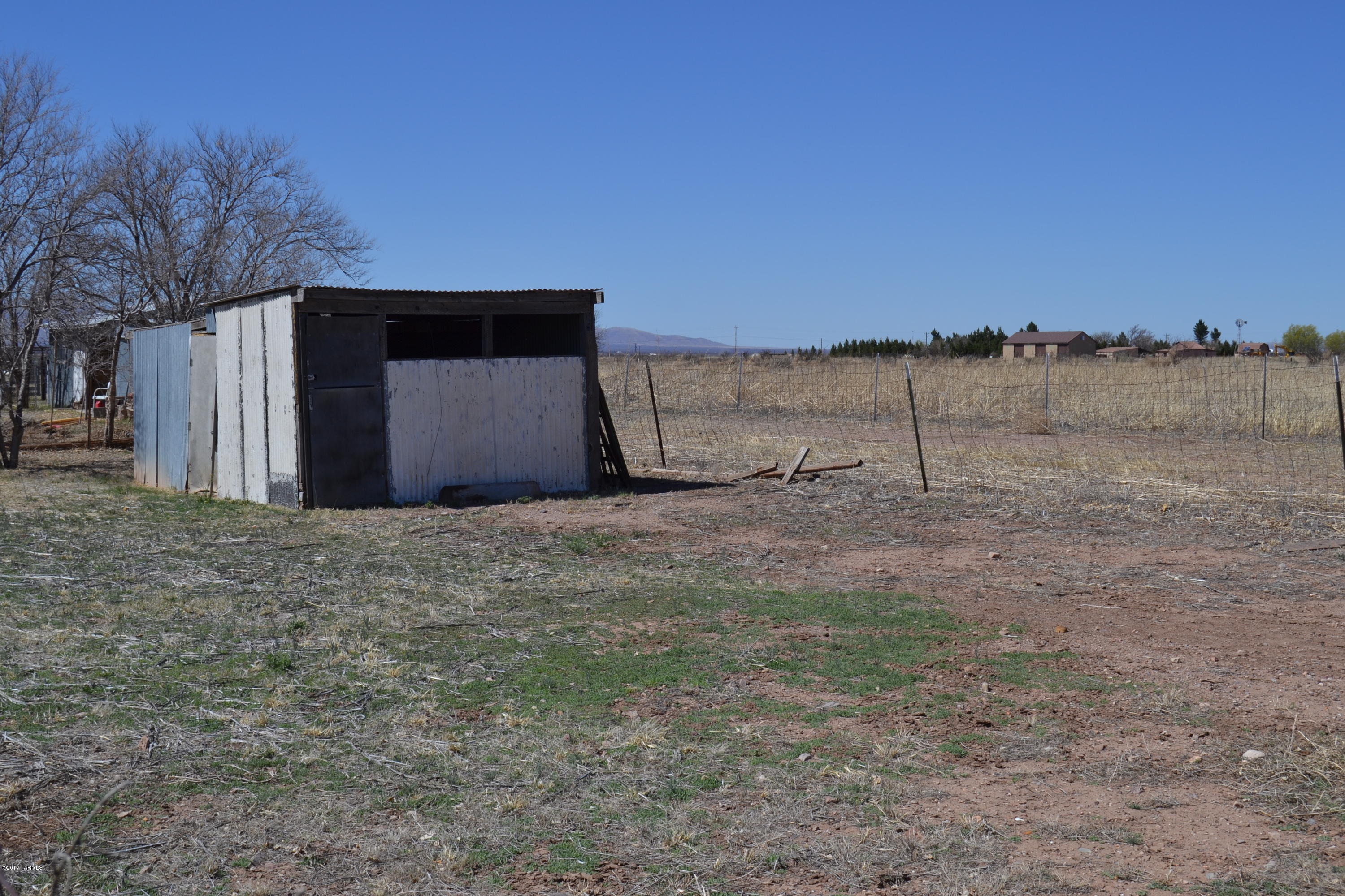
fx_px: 1681
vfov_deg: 29.9
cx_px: 672
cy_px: 448
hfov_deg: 43.6
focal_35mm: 45
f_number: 9
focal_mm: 30
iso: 100
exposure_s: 1/320
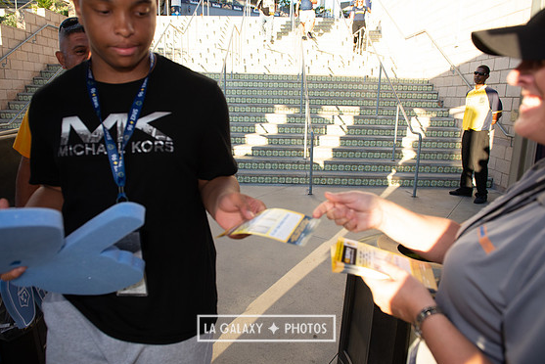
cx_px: 266
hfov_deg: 71.5
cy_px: 182
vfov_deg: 51.3
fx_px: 379
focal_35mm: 25
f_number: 4.5
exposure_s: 1/800
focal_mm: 24
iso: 800
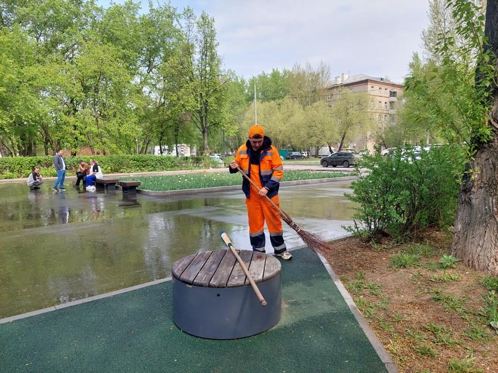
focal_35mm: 24
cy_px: 186
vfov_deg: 56.8
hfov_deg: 71.6
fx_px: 345
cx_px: 249
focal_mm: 5.23
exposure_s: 1/496
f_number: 1.8
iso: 40
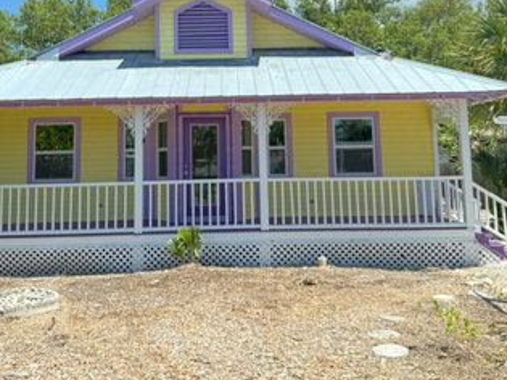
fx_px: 571
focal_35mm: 39
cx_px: 232
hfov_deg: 47.8
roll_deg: +1.1
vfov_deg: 35.9
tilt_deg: +4.3
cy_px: 93
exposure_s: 1/649
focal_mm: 6.76
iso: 80
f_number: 1.78
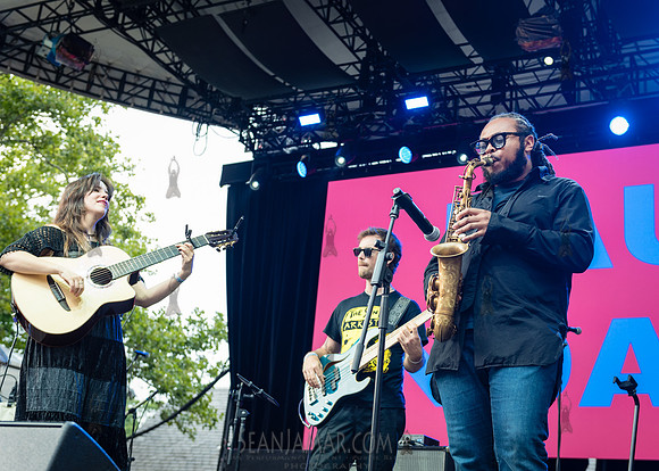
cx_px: 367
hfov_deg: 38.4
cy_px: 245
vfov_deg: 28.0
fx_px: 945
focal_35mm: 50
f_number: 3.5
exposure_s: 1/250
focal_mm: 44
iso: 500
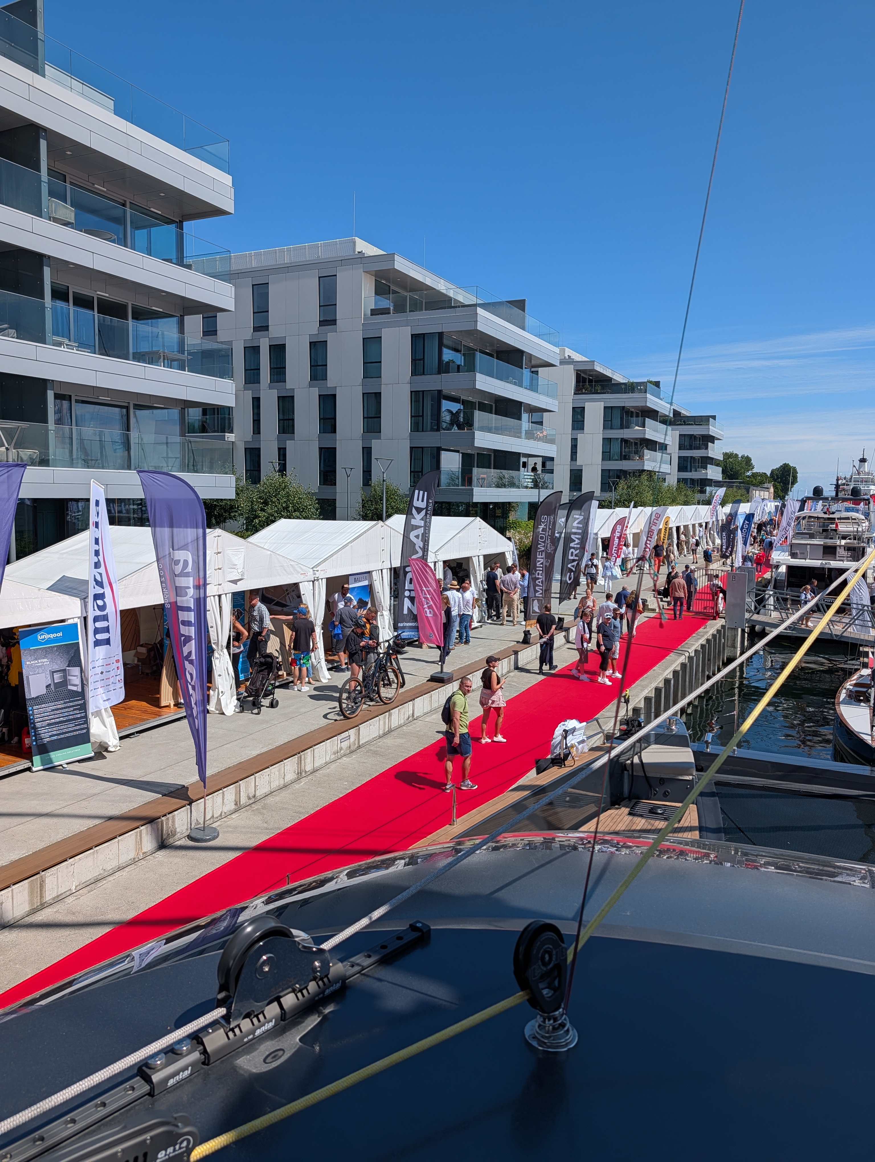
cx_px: 438
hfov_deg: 56.9
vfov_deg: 71.5
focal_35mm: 24
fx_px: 807
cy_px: 581
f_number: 1.68
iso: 20
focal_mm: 6.9
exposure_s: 1/2024
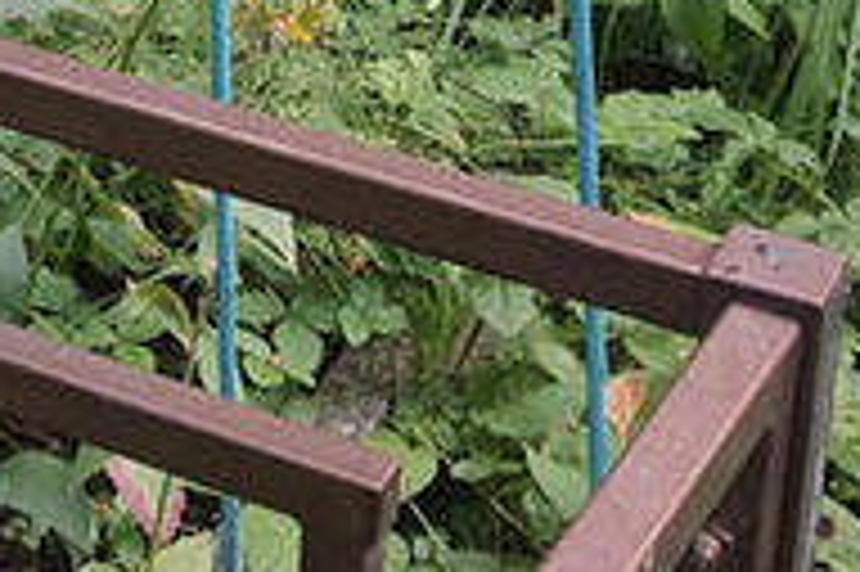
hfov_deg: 13.7
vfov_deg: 8.6
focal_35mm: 145
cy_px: -788
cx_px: -194
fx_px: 3461
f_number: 1.7
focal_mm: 4.32
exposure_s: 1/100
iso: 64
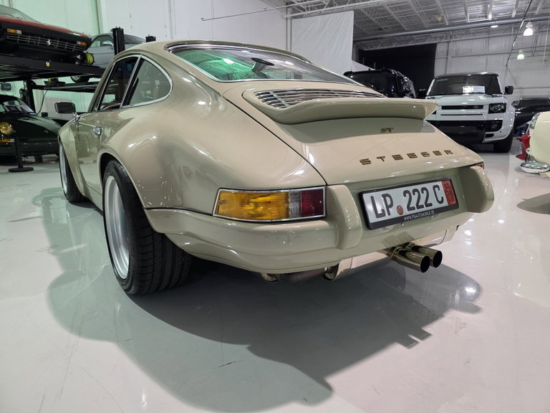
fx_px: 365
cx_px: 275
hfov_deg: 73.9
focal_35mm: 23
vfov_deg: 58.9
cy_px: 206
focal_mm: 6.3
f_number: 1.7
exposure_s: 1/60
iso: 320
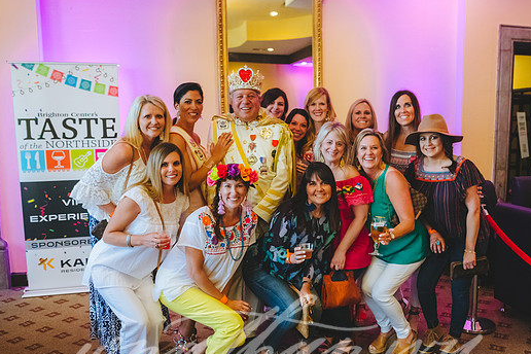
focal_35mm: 34
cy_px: 197
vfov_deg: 38.8
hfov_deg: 55.7
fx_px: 501
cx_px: 297
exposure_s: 1/160
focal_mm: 26
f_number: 3.5
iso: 7200
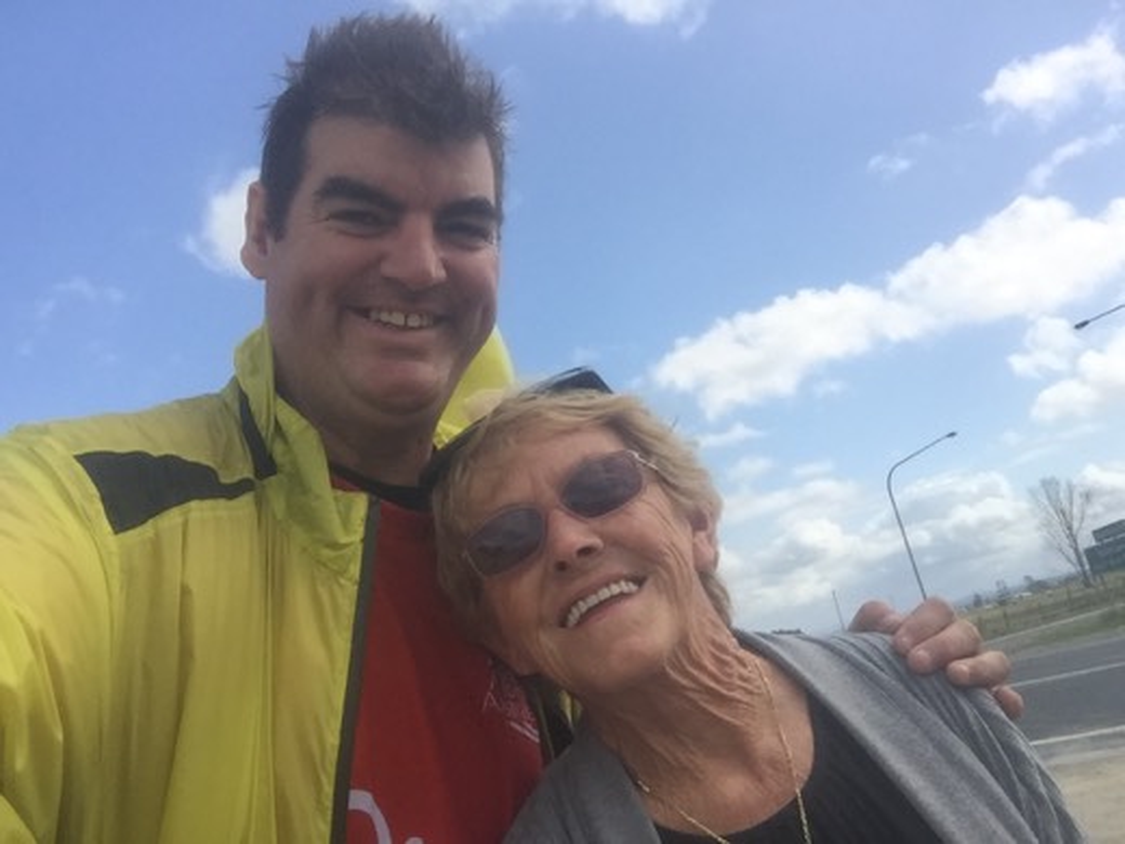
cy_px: 422
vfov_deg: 45.4
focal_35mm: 31
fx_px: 1007
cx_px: 562
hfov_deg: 58.4
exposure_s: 1/1059
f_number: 2.2
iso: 32
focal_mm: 2.65
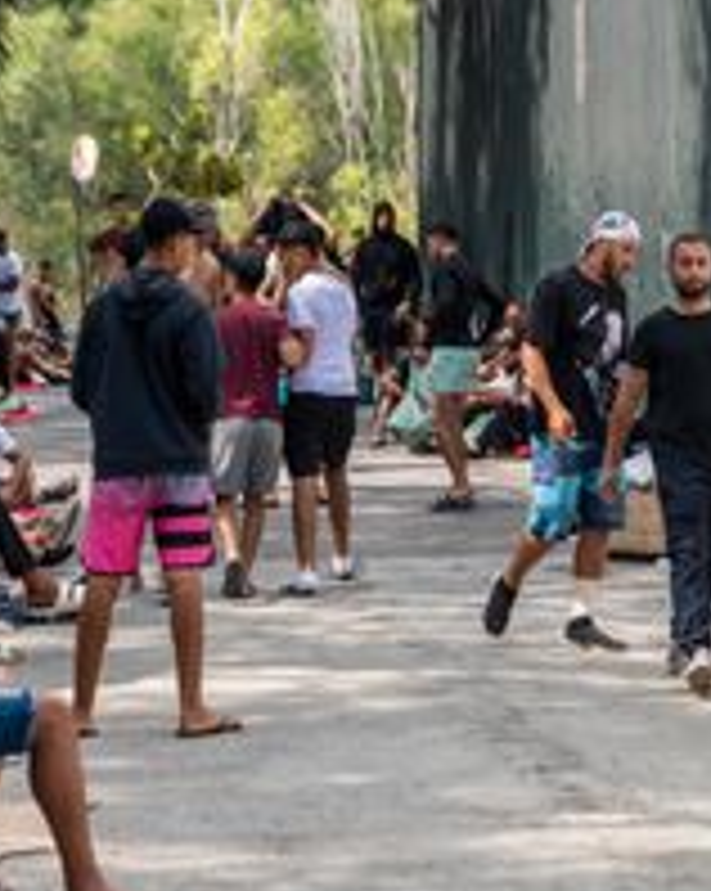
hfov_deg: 11.6
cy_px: 452
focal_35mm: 133
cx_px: 540
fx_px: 3504
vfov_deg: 14.5
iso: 100
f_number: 5.6
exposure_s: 1/160
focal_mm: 70
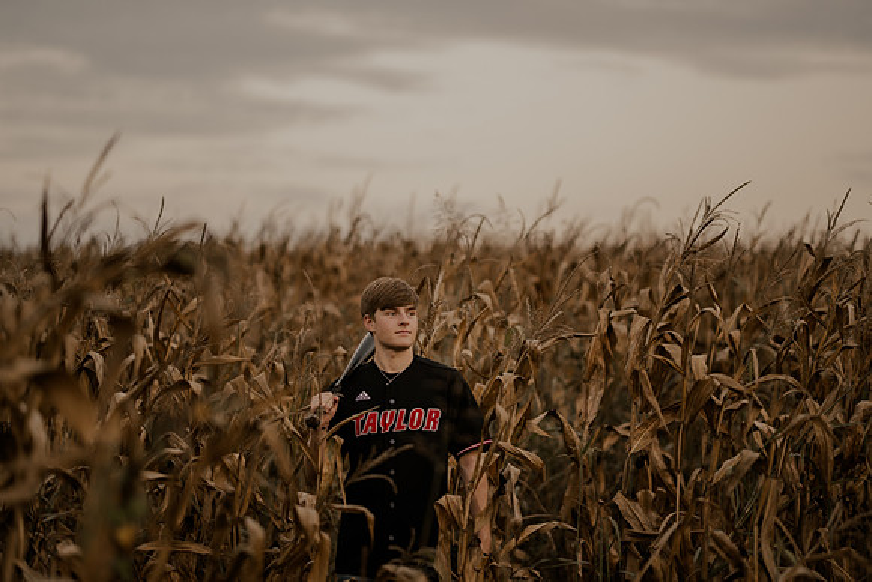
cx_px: 436
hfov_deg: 23.9
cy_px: 291
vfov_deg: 16.1
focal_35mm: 85
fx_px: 2059
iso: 800
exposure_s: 1/500
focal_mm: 85
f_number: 1.4
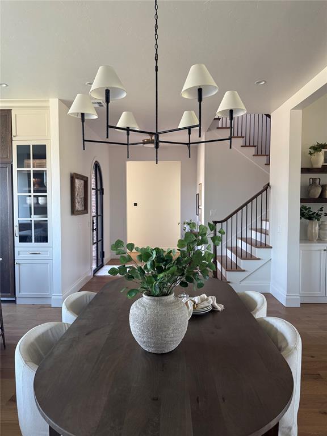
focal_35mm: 24
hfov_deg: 56.8
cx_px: 164
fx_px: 302
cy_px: 218
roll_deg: +0.4
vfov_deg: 71.6
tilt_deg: -1.7
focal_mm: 6.76
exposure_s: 1/105
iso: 200
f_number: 1.78
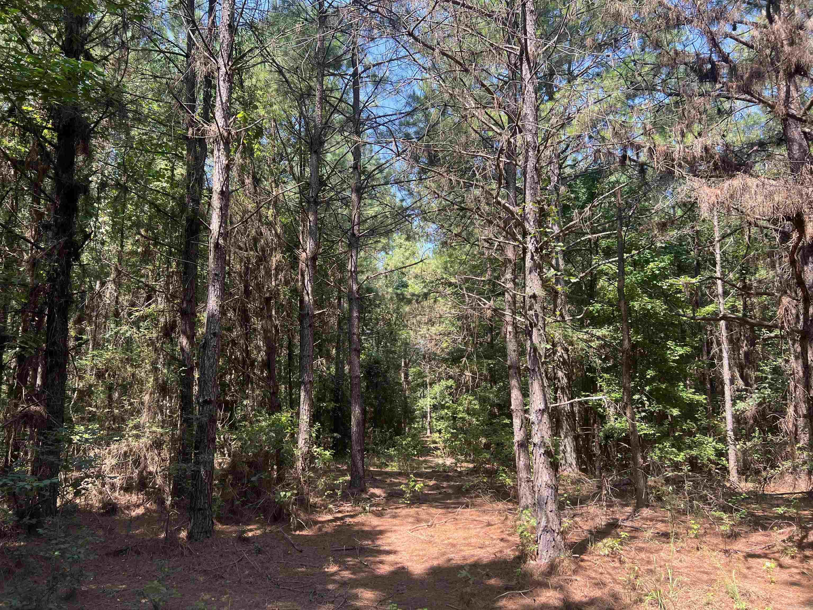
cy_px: 305
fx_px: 611
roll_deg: -1.3
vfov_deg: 53.1
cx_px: 406
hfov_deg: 67.3
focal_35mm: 26
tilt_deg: +7.9
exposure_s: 1/418
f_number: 1.5
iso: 50
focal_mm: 5.7
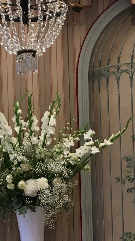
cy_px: 208
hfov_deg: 11.1
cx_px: 41
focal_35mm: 109
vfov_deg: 19.3
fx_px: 694
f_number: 2.2
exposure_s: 1/33
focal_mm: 4.15
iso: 32
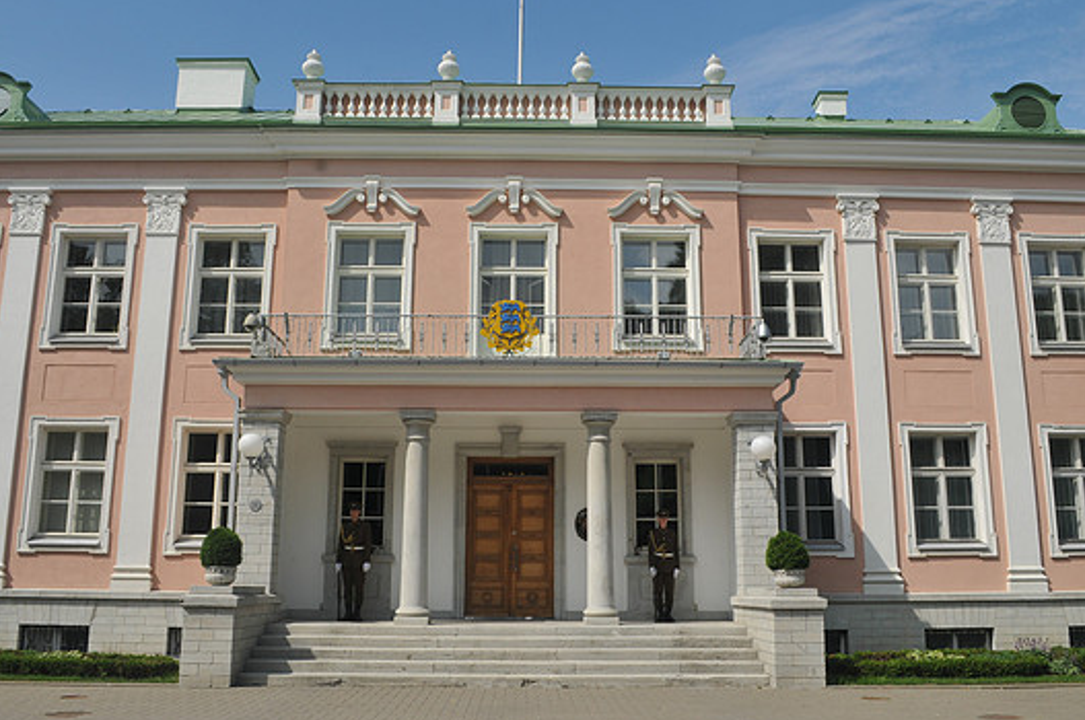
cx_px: 546
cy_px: 338
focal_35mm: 33
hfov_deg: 57.3
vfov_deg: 39.9
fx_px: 993
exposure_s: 1/500
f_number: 11
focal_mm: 20
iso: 200
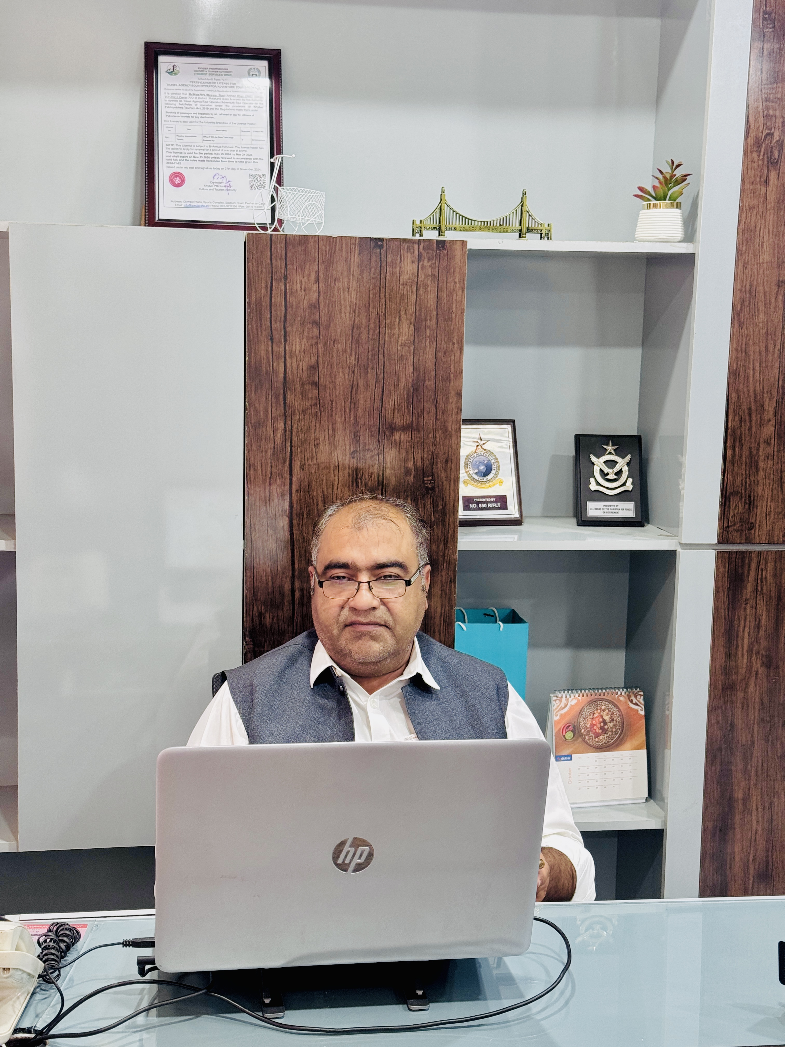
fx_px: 1451
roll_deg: -1.6
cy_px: 524
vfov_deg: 39.7
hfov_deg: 30.3
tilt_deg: -7.6
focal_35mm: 48
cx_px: 392
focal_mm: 6.76
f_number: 1.78
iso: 160
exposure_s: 1/50
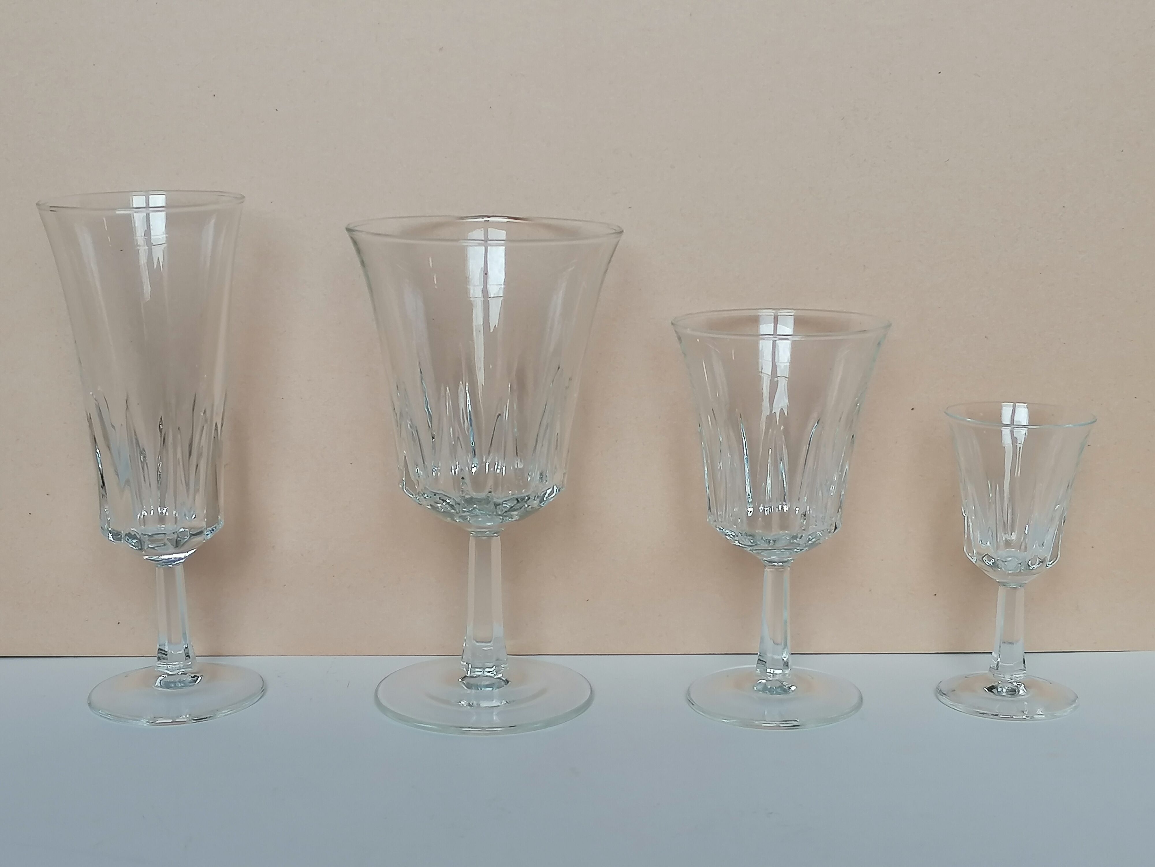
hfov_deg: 34.9
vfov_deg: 26.6
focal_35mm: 55
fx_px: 1835
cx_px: 578
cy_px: 434
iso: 50
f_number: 1.8
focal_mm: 4.75
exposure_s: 1/168
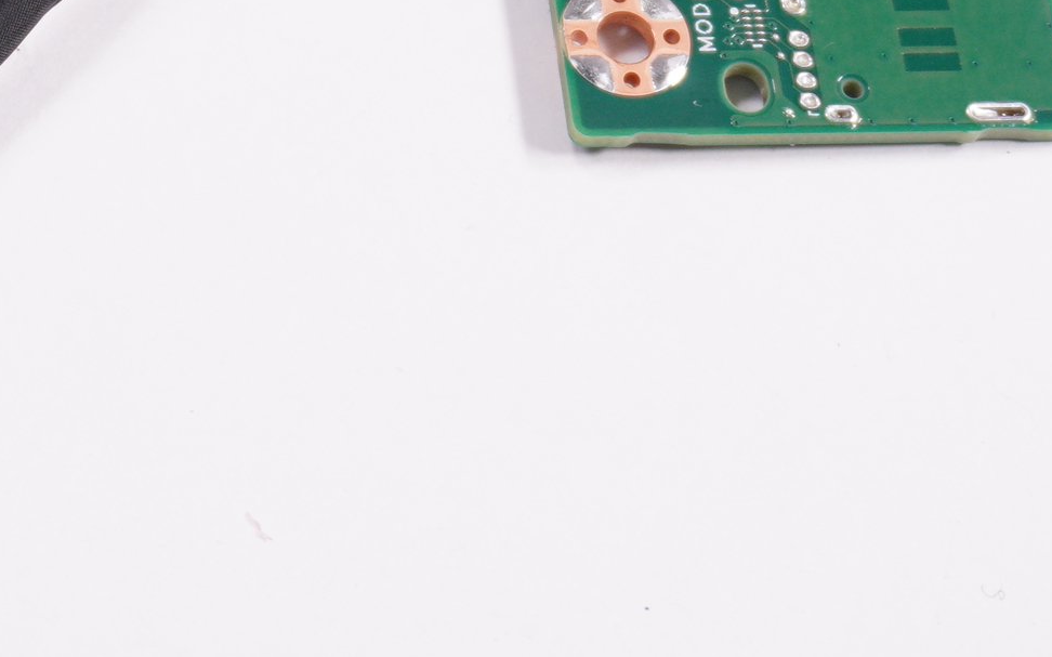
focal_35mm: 147
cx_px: 28
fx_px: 4201
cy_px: -326
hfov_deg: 14.1
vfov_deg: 8.7
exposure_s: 1/125
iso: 200
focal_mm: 31
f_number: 5.6
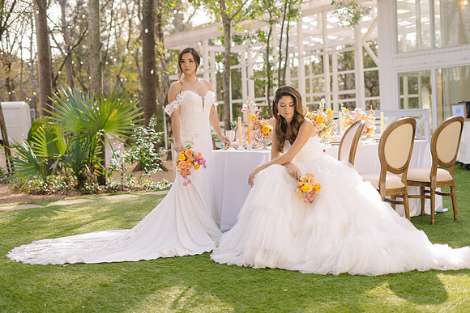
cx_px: 235
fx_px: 653
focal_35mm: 50
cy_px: 156
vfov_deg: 27.0
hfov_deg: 39.6
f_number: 2.2
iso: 50
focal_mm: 50
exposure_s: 1/200
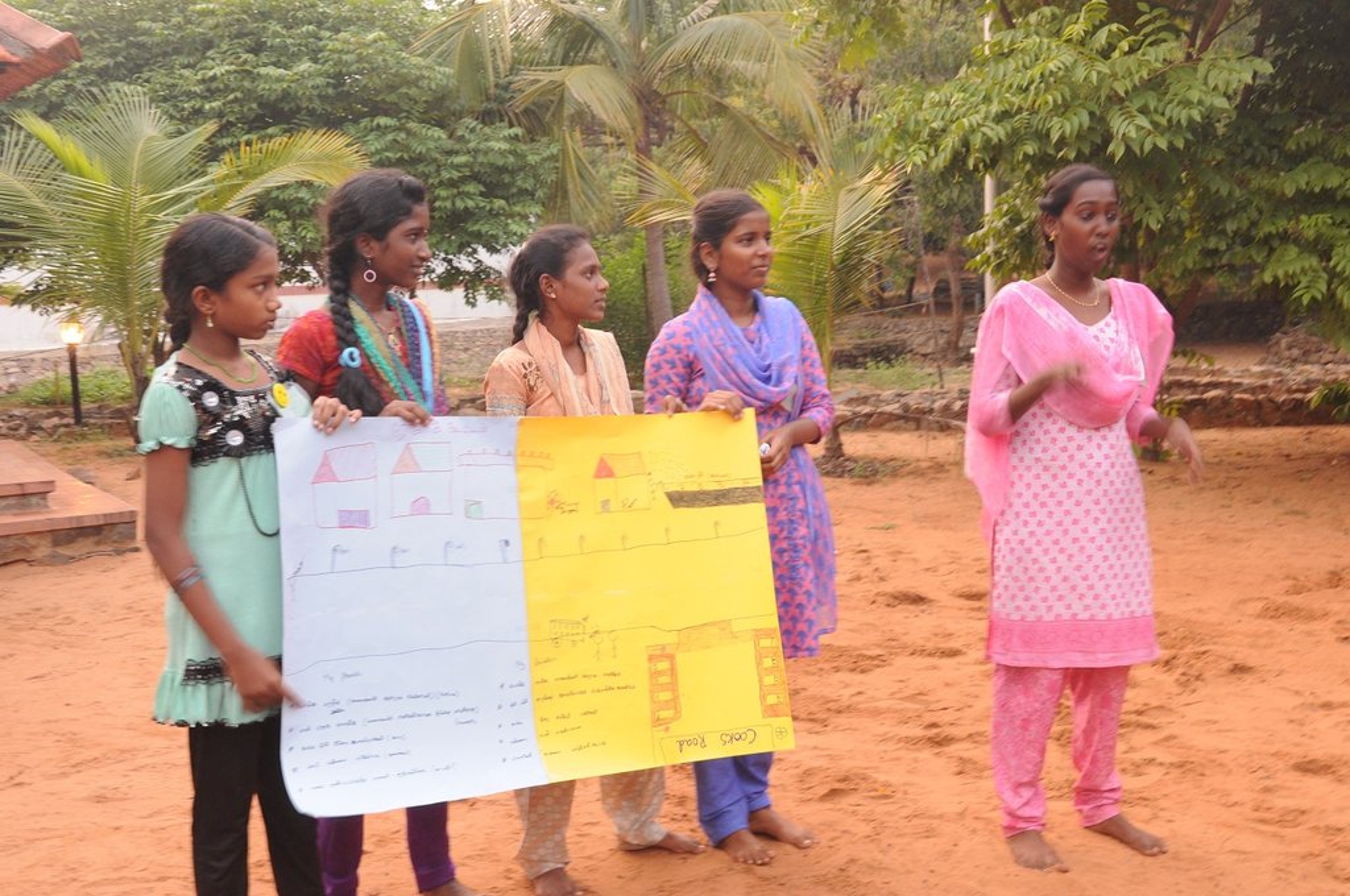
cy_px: 448
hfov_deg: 46.5
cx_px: 675
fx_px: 1573
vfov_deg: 31.8
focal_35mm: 42
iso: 640
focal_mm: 28
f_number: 9
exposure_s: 1/6
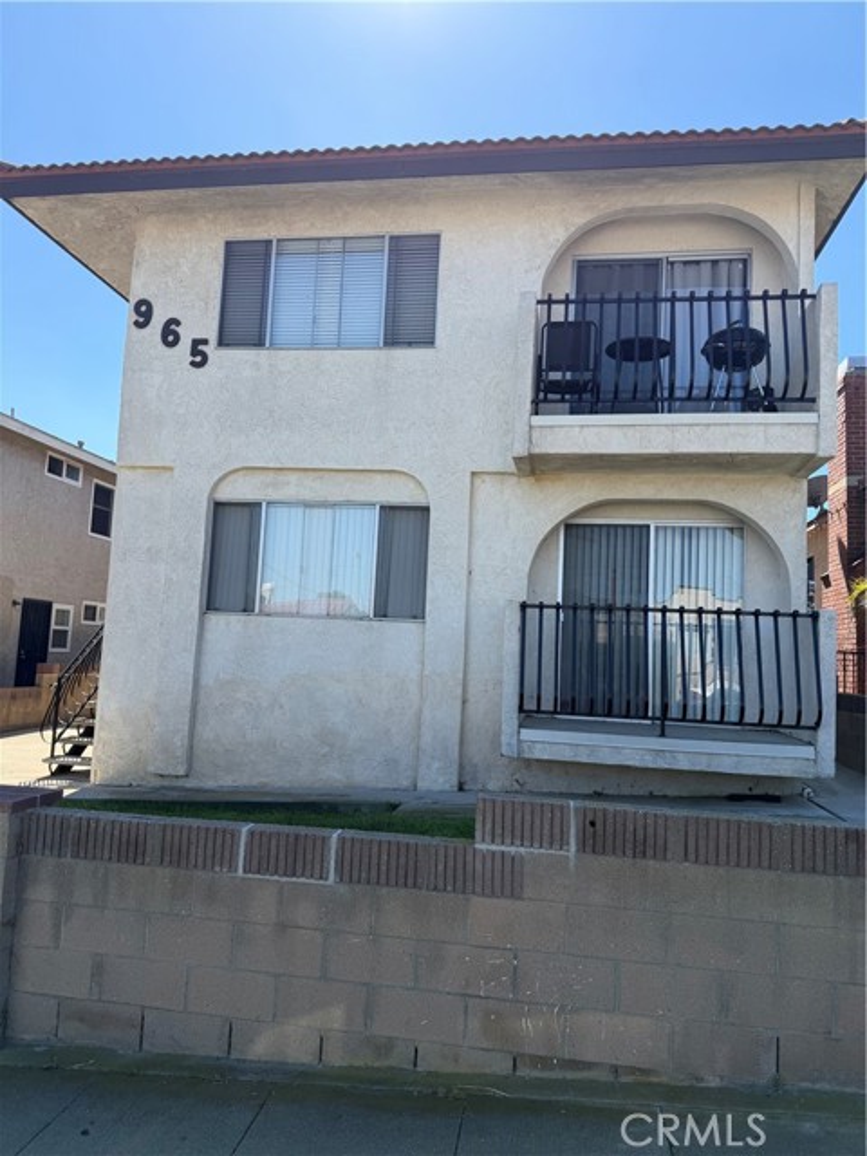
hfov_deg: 56.8
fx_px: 801
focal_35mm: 24
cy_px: 578
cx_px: 434
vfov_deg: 71.6
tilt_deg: +5.4
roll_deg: -3.0
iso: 100
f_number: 1.78
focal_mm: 6.76
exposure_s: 1/2907
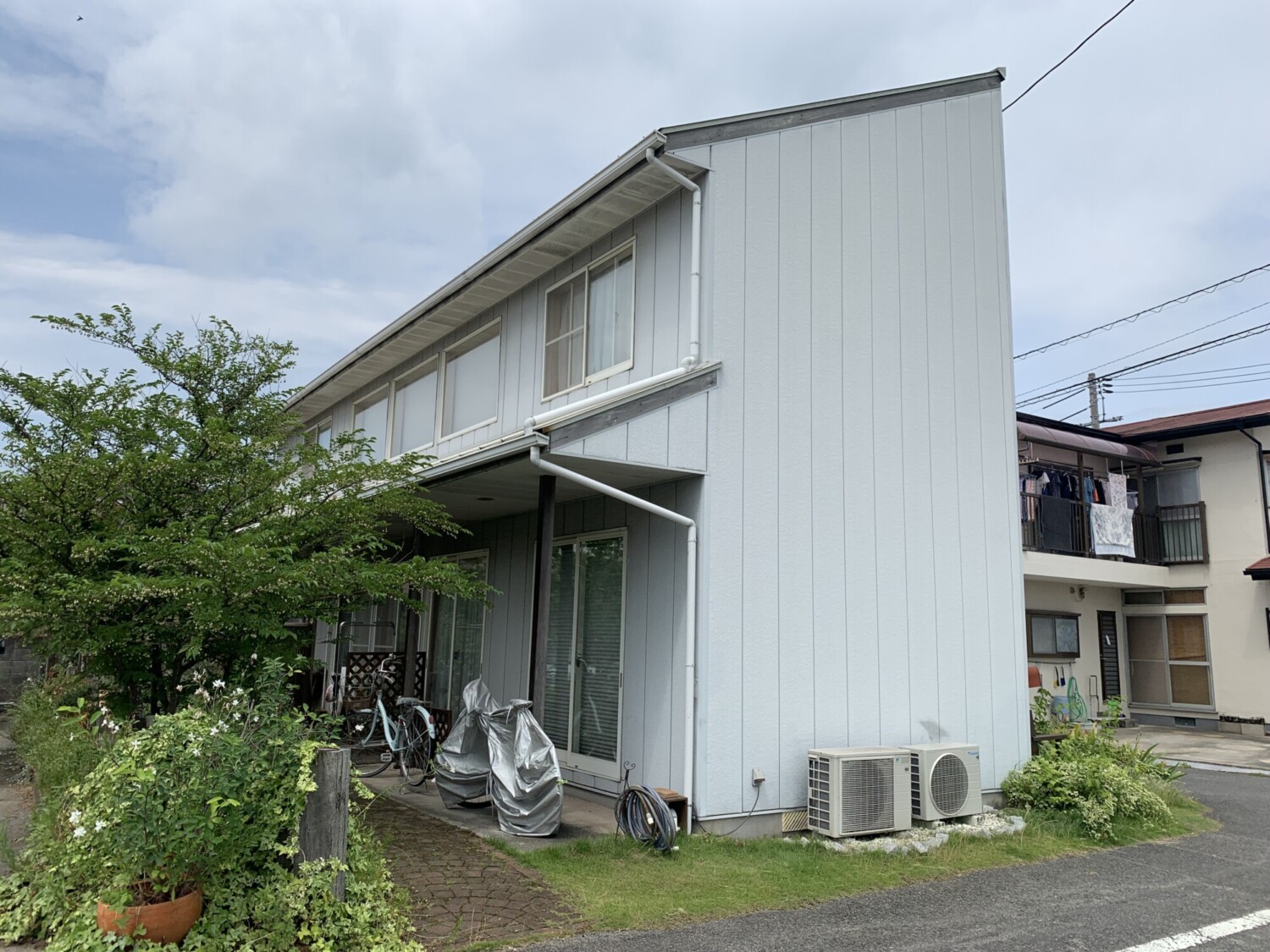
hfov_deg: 67.3
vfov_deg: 53.1
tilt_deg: +11.7
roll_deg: -0.8
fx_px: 954
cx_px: 635
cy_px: 476
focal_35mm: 26
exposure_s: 1/3401
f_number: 1.8
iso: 25
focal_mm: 4.25
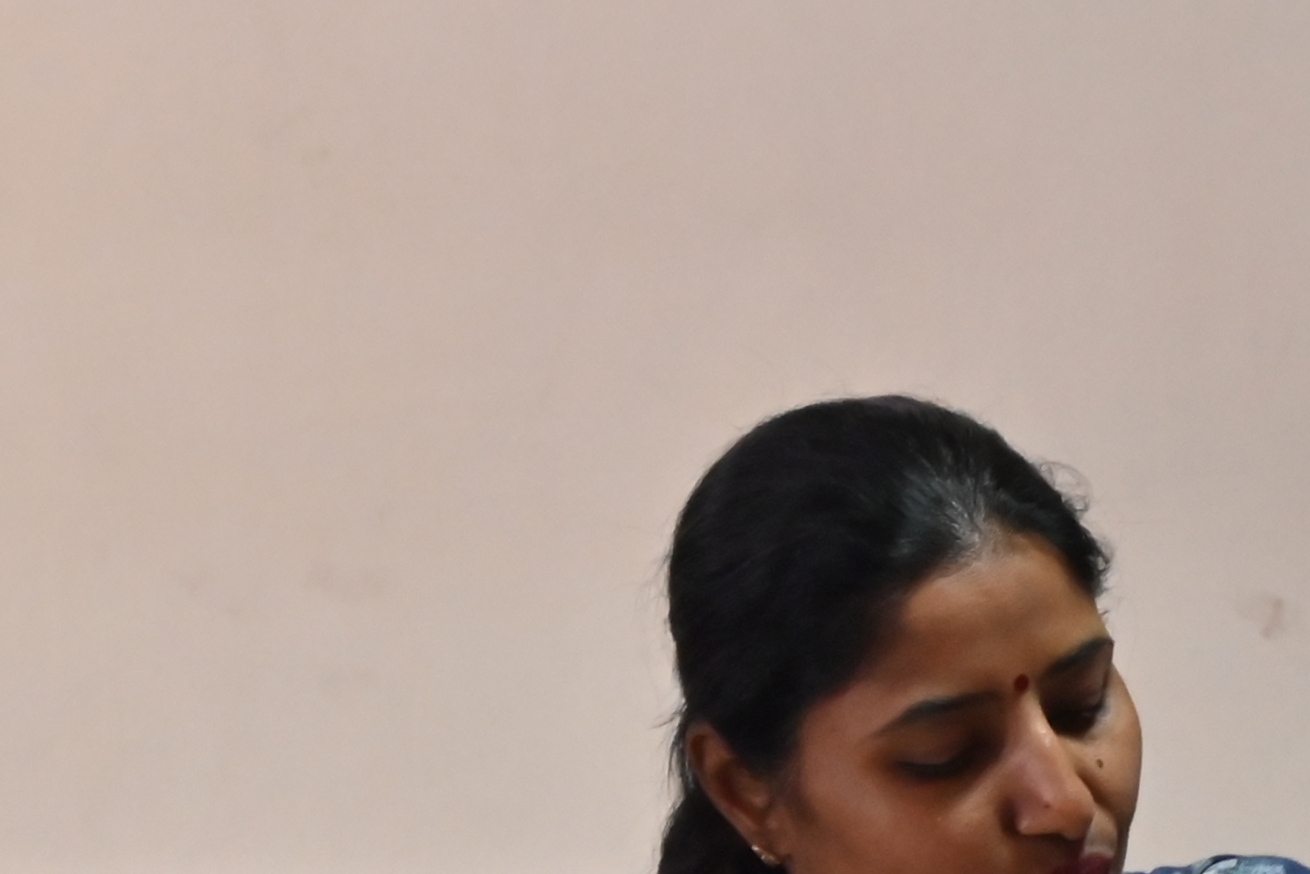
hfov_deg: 4.4
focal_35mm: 462
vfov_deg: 3.0
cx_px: 1592
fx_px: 16818
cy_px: 1082
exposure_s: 1/80
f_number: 6.3
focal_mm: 110
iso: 3200
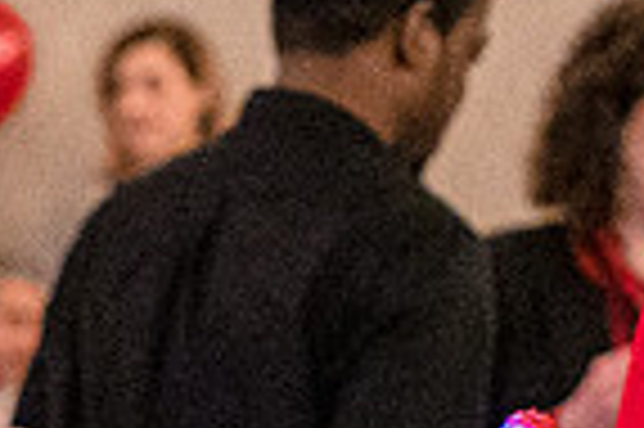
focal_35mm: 426
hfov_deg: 4.8
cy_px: 732
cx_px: 0
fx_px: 7612
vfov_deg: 3.2
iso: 6400
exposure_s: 1/100
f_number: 4
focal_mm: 70
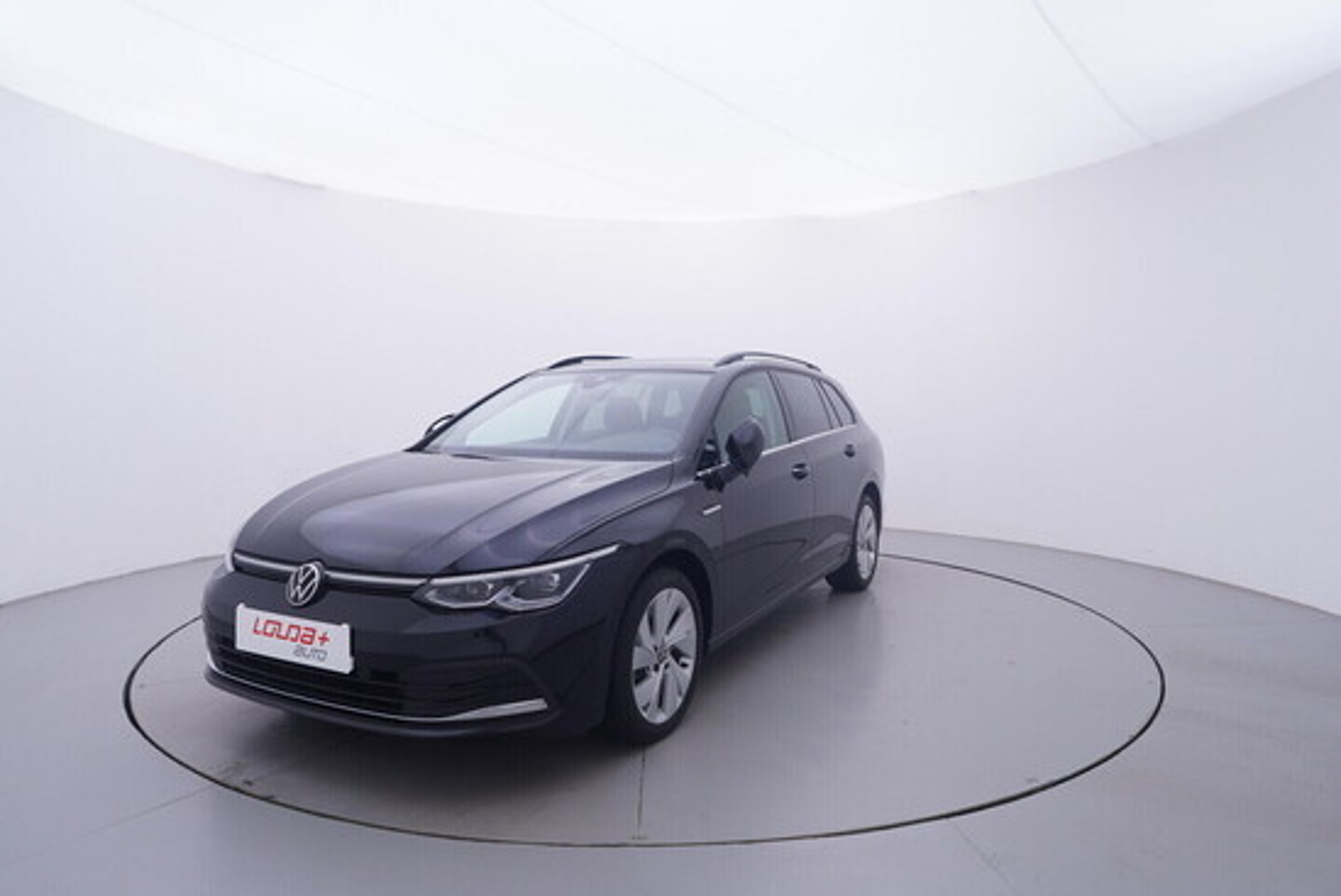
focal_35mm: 22
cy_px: 448
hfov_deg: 77.3
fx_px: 839
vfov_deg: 56.2
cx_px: 670
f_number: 5
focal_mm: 15
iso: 200
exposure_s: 1/80
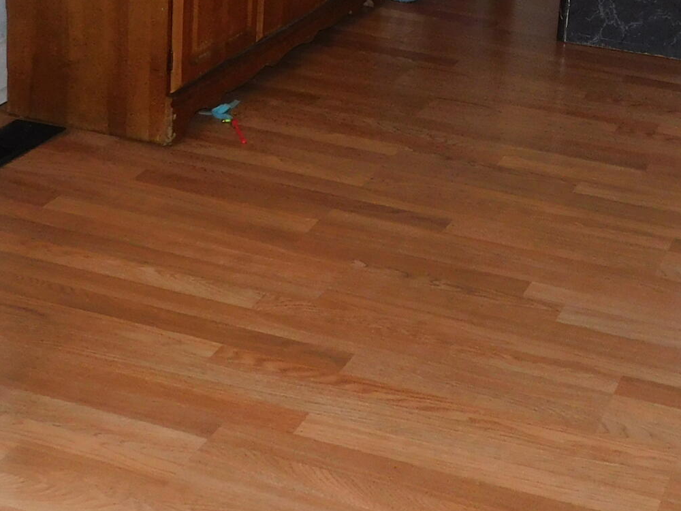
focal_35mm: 75
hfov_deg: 25.6
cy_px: -87
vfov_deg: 18.7
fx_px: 1475
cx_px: 541
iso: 200
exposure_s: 1/30
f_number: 3.1
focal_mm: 4.5
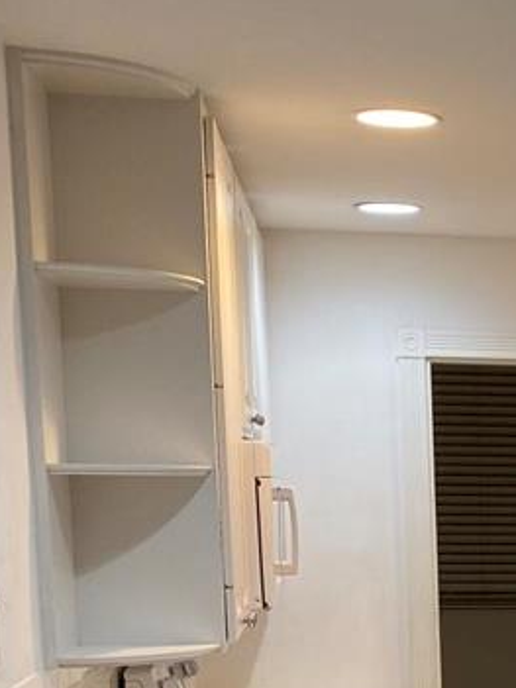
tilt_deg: -8.8
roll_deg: -1.1
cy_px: 788
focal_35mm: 89
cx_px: 795
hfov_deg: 15.2
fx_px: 1770
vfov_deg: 20.8
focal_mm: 4.25
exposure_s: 1/60
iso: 64
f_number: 1.8
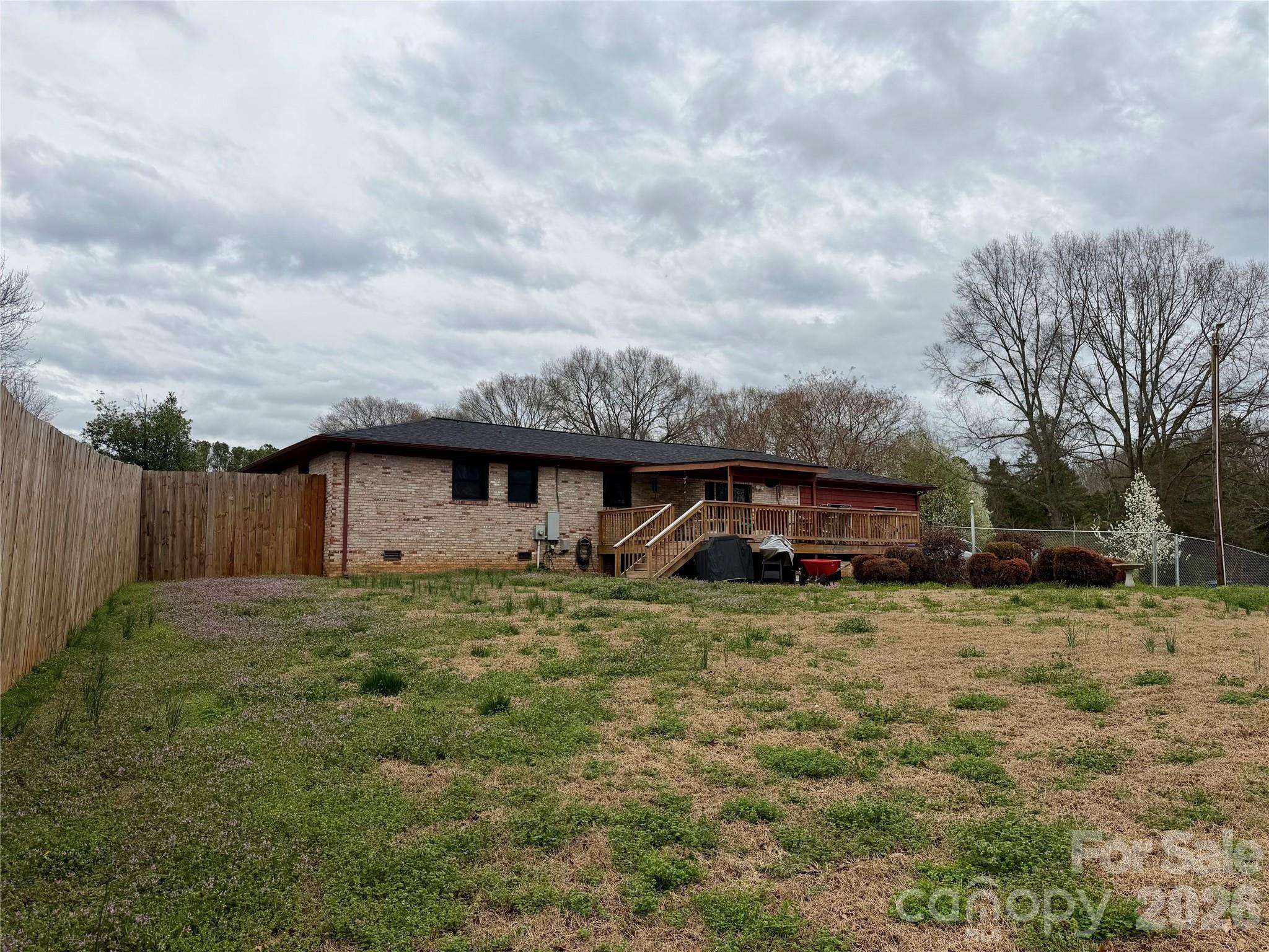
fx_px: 880
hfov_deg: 71.6
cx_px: 634
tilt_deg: +6.2
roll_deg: -0.3
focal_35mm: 24
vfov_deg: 56.8
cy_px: 476
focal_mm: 6.76
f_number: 1.78
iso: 80
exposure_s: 1/3759
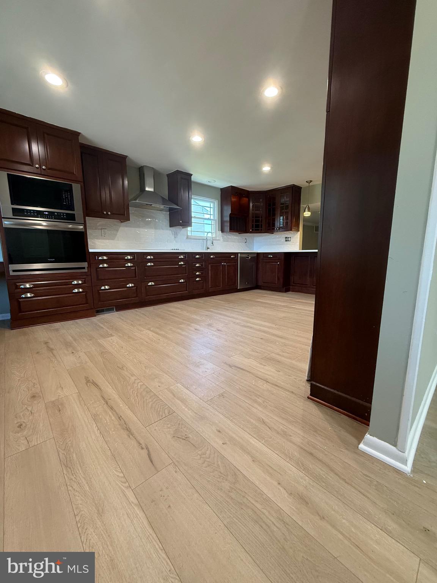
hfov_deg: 85.7
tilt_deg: -8.7
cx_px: 218
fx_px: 236
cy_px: 292
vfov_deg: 102.1
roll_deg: +0.3
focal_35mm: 14
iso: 400
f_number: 2.2
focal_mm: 2.22
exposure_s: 1/120
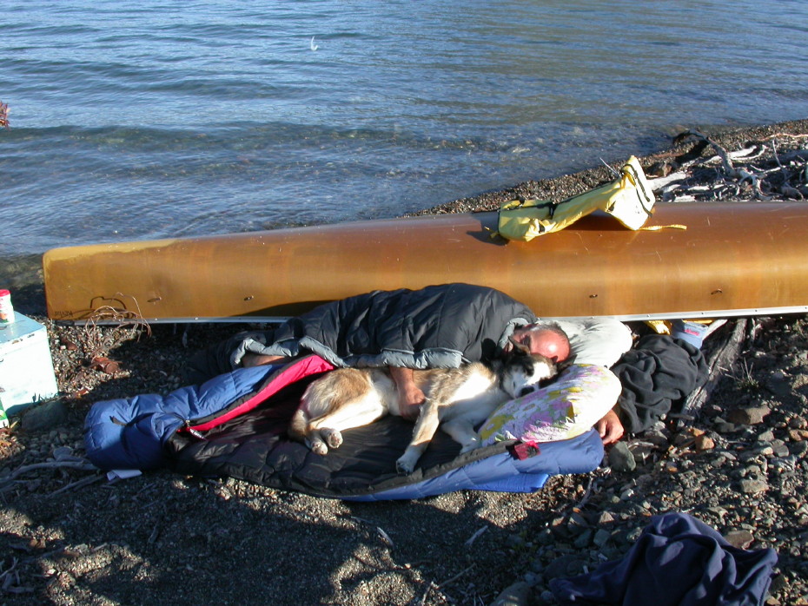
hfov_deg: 49.0
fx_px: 887
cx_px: 404
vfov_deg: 37.7
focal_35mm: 38
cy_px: 303
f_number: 6.7
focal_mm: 7.85
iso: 100
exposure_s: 1/232
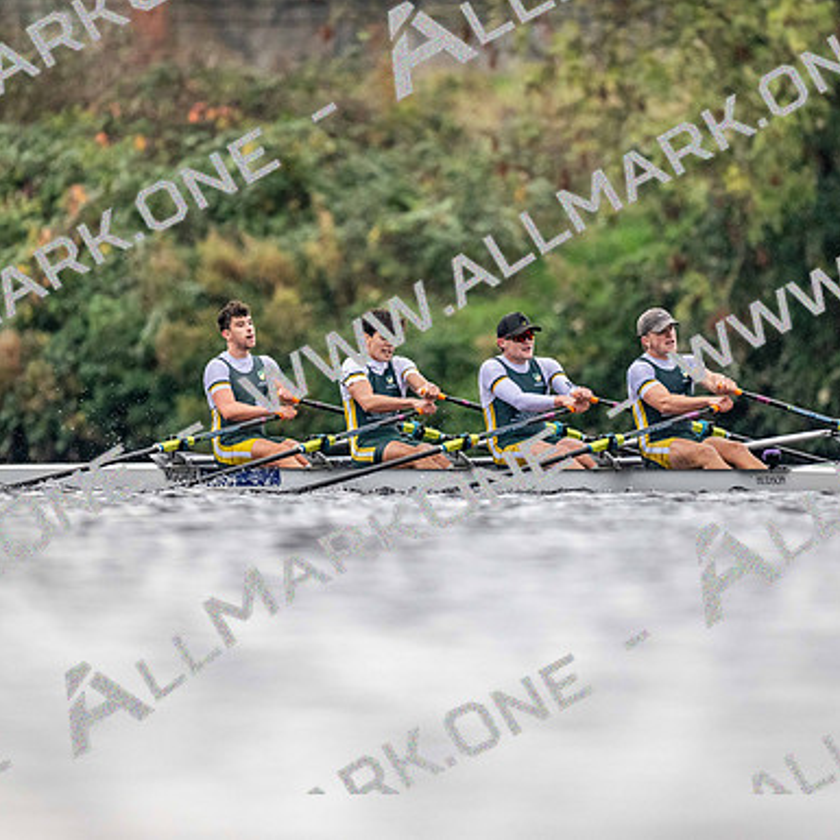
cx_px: 508
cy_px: 420
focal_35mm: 769
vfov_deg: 2.3
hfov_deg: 2.3
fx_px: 21112
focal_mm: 600
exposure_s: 1/2500
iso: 2500
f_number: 4
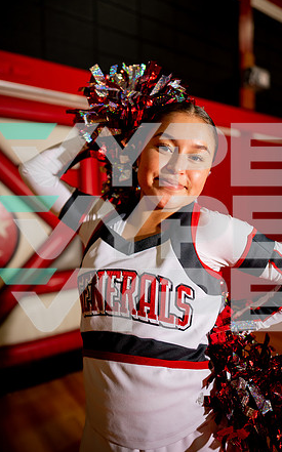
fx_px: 308
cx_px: 149
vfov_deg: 72.6
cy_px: 228
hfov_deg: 49.2
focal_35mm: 25
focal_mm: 24
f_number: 1.4
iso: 100
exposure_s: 1/500
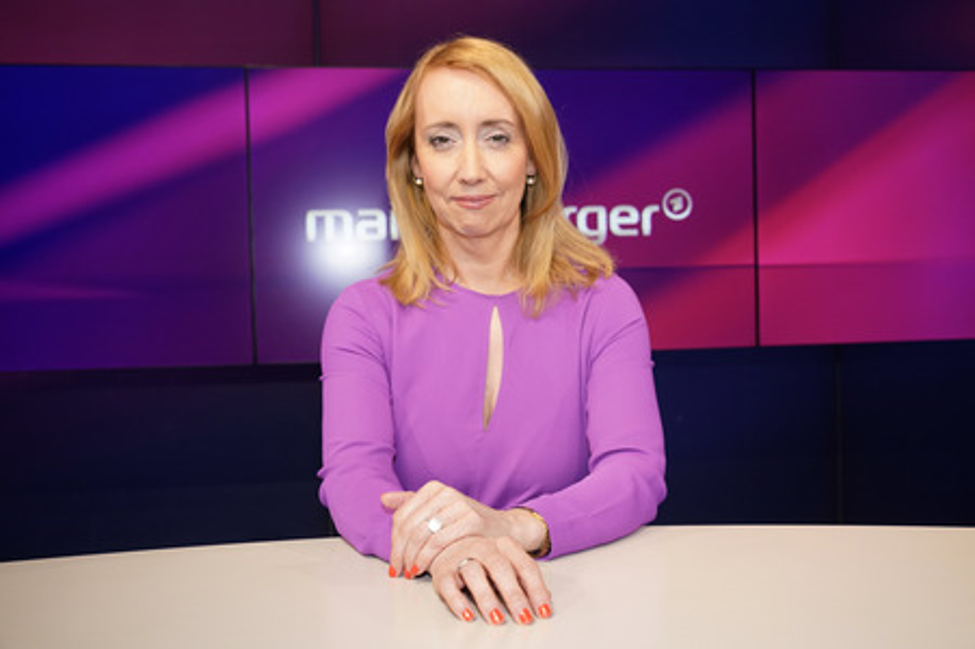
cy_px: 324
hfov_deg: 51.9
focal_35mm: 37
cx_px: 488
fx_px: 1001
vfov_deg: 35.9
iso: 2000
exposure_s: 1/125
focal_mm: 37
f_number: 5
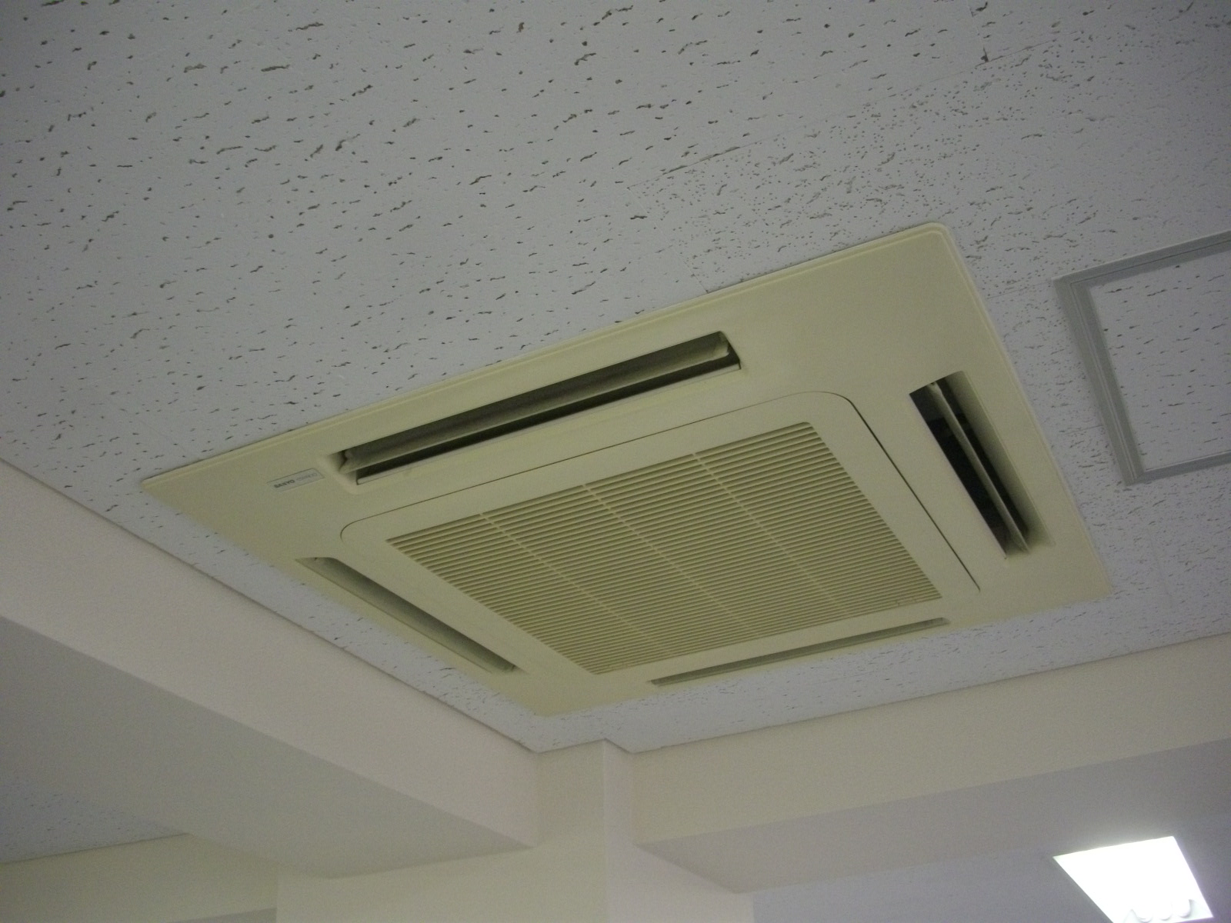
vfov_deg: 38.7
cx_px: 616
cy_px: 462
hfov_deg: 50.1
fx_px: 1316
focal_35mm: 37
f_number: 2.8
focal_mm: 6.2
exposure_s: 1/80
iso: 200
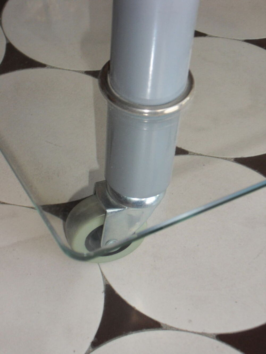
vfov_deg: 27.8
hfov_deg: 21.0
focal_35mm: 70
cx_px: 133
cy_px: 177
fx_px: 717
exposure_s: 1/45
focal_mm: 12.3
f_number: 5.1
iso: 200
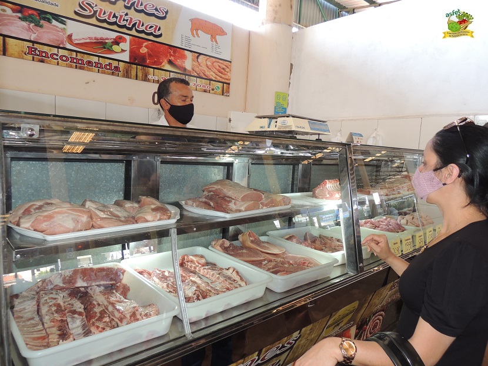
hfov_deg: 71.6
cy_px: 183
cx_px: 244
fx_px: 338
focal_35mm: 24
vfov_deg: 56.8
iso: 160
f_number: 3
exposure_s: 1/40
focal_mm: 4.3
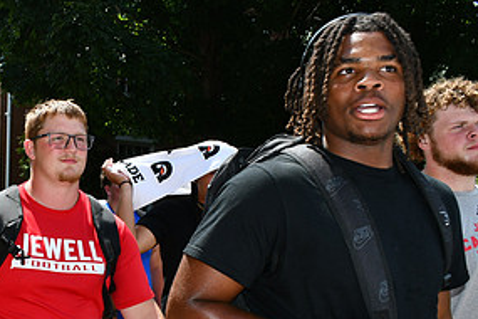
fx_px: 730
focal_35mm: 55
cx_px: 79
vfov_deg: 24.3
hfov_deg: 34.8
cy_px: 244
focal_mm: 18
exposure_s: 1/250
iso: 100
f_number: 7.1
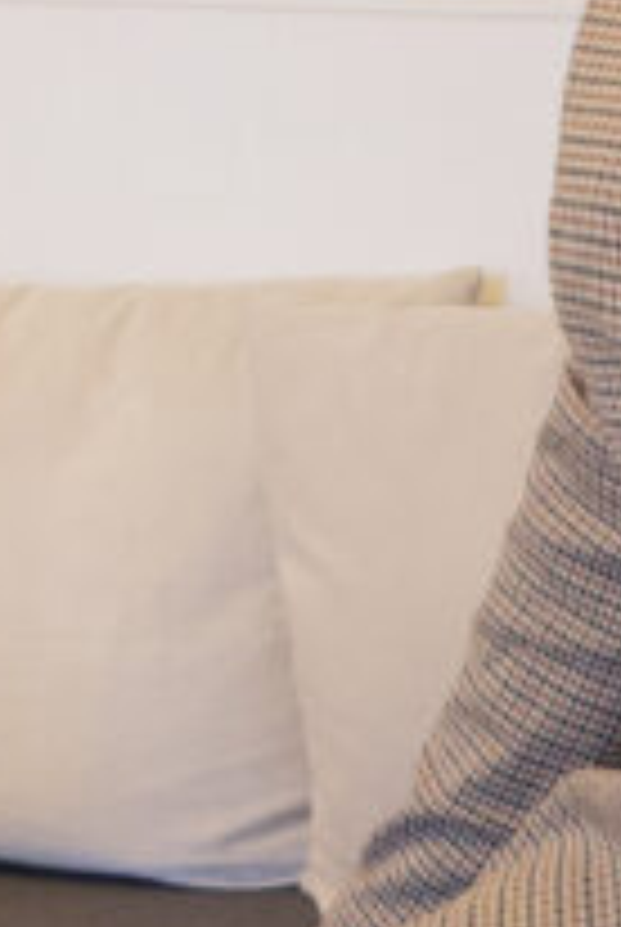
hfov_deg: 9.3
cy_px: 878
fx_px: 3713
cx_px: 934
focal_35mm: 144
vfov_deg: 14.1
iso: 1600
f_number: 3.6
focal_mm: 19.6
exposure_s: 1/400
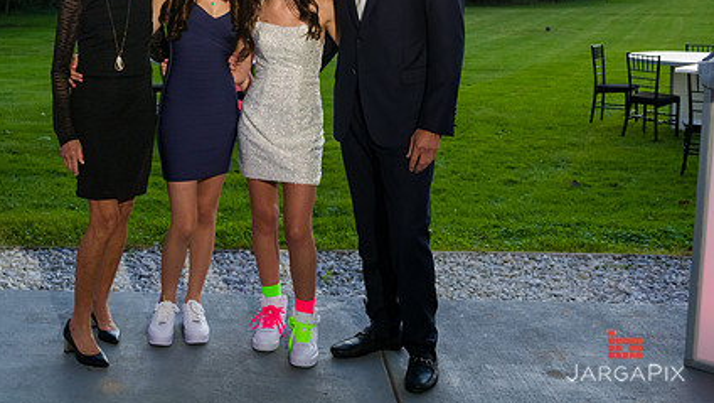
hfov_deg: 38.0
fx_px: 1023
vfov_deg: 22.0
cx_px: 235
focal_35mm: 54
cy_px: 86
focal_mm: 35
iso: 1000
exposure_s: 1/125
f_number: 5.6
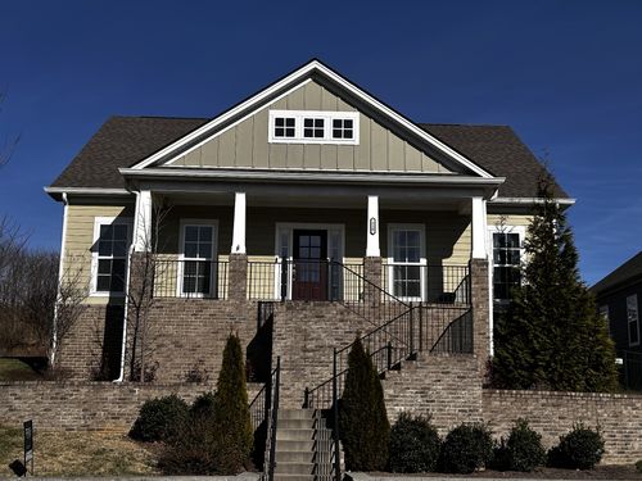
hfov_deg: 39.7
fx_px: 890
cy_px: 240
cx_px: 321
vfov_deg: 30.3
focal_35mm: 48
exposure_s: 1/7092
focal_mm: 6.86
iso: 64
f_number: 1.78
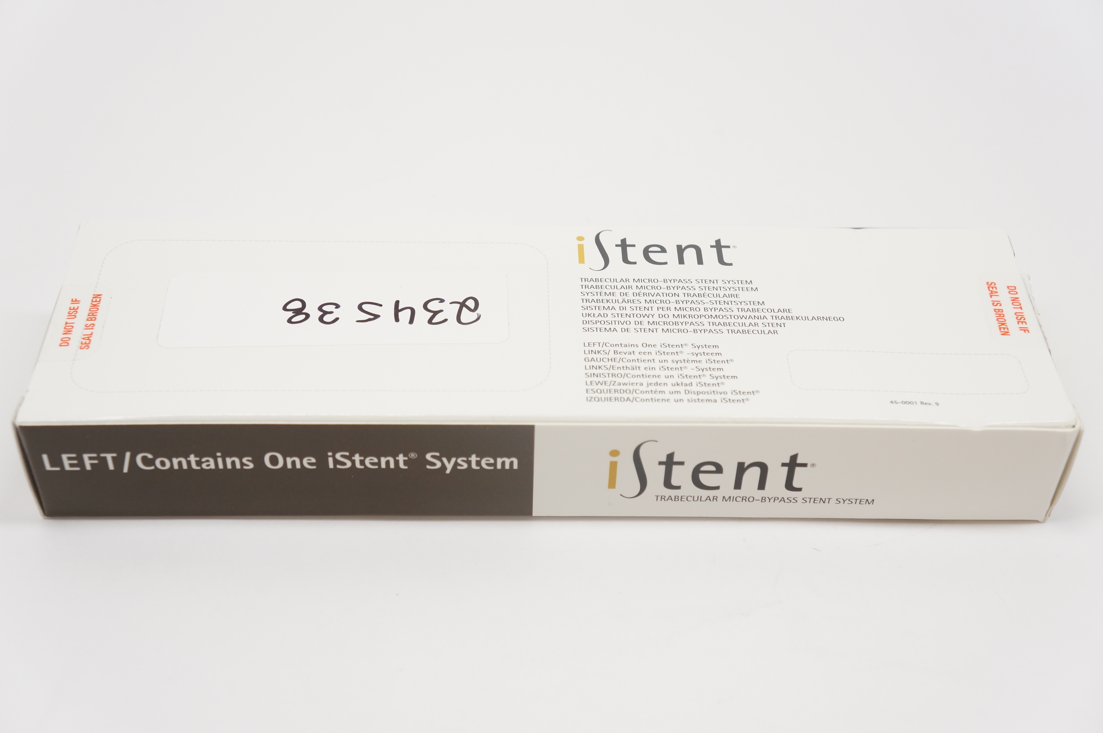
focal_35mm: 48
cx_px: 552
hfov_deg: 41.2
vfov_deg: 28.0
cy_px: 366
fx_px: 1469
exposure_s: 1/80
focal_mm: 32
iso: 400
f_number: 5.6
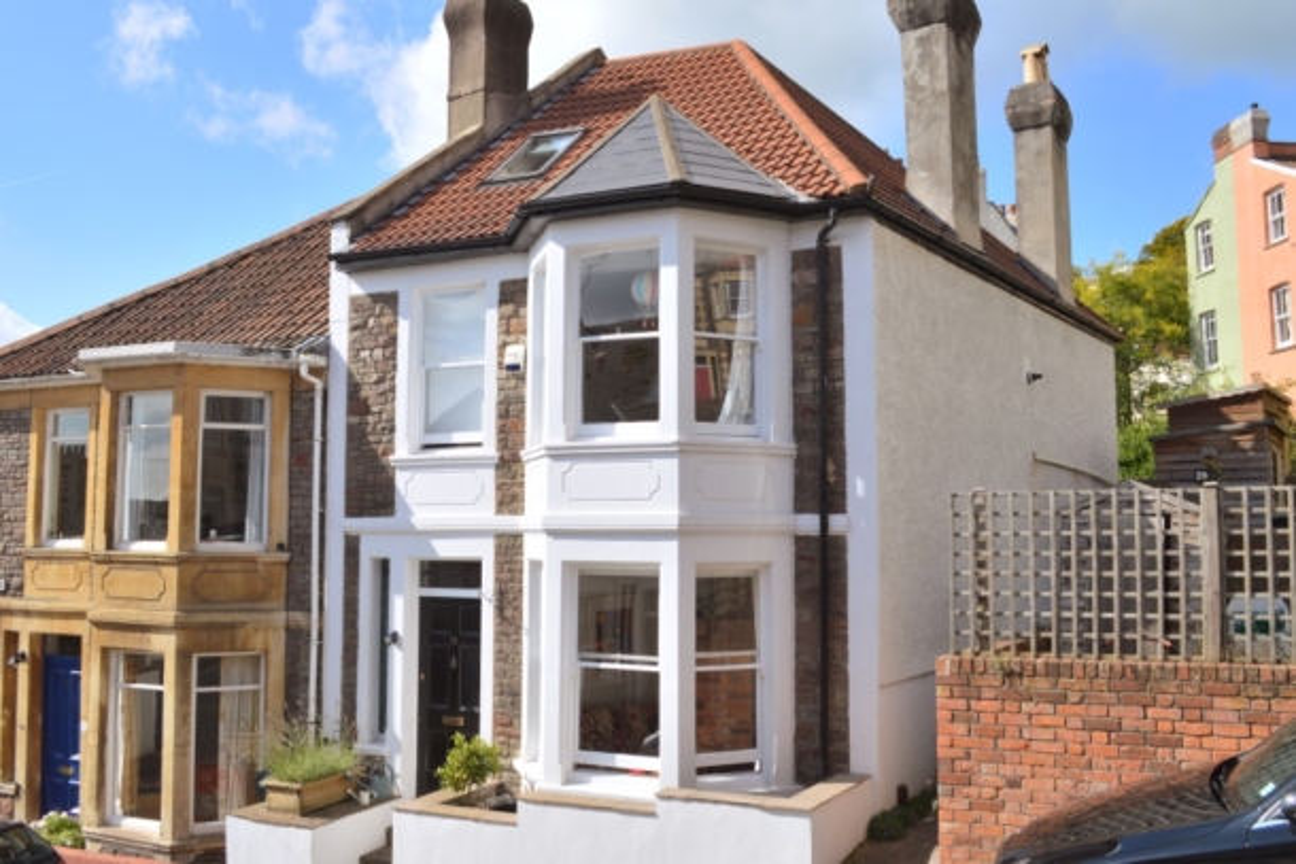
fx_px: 1080
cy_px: 432
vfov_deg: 43.6
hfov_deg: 61.9
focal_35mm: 30
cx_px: 648
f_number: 8
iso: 100
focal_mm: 20
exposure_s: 1/250
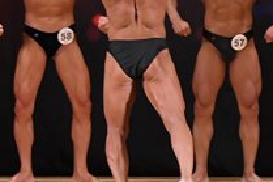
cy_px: 76
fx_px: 3796
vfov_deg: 2.7
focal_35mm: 501
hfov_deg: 4.1
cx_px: 454
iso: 3200
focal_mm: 90
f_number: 5.6
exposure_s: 1/400
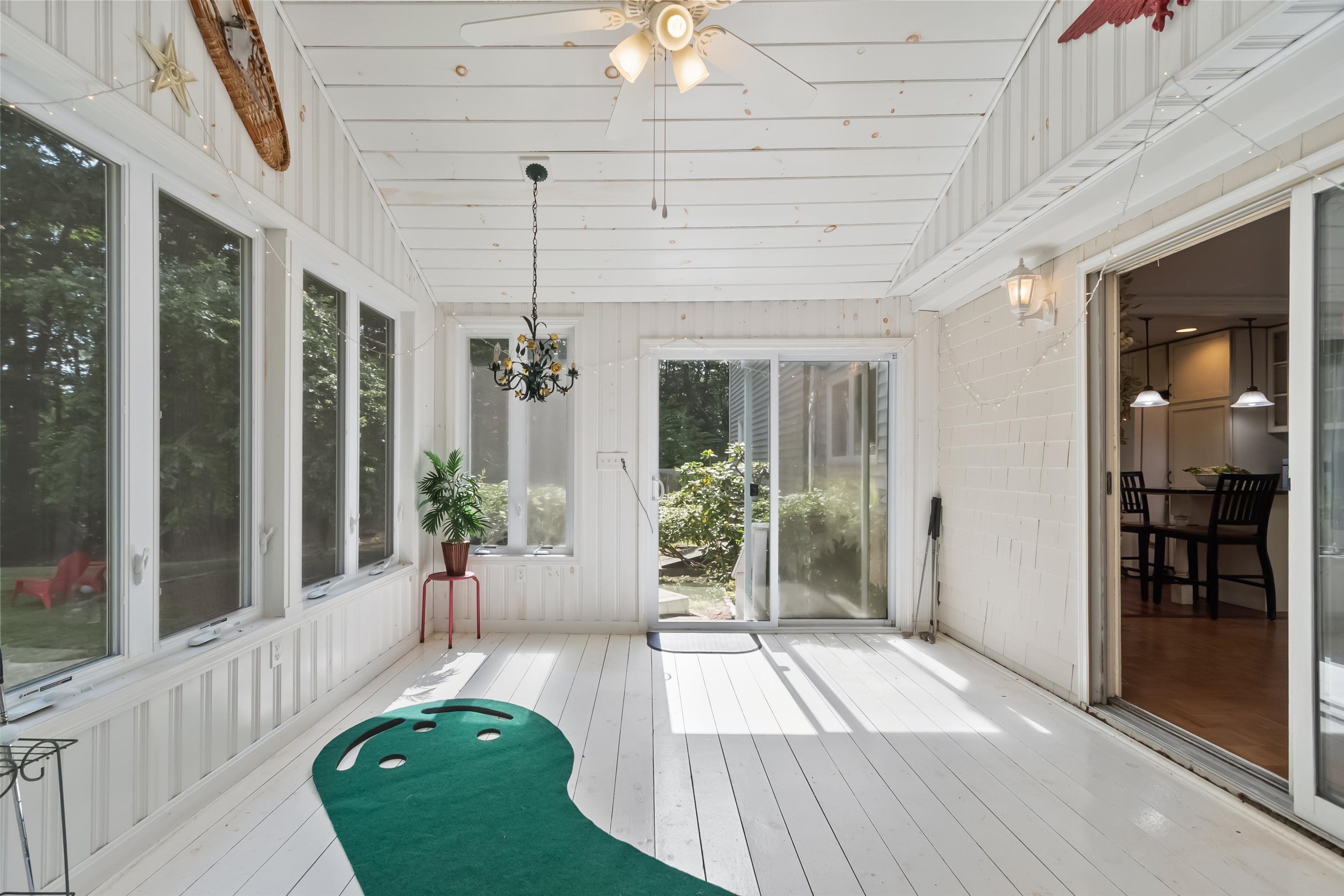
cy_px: 448
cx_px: 672
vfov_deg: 77.3
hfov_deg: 100.4
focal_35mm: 15
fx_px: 560
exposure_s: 1/30
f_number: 8
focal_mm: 10
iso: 320
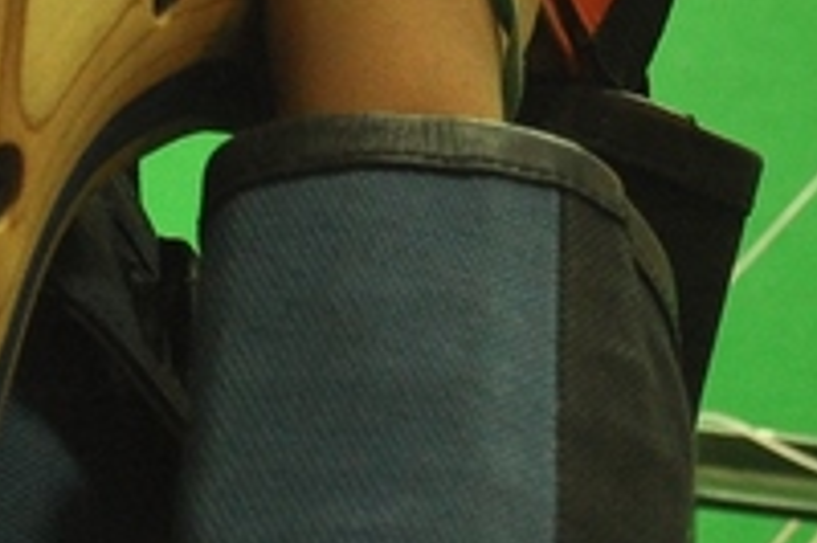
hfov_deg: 10.7
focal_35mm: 193
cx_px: 556
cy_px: -514
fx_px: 4376
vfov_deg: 6.9
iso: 1000
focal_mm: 24
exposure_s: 1/25
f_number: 5
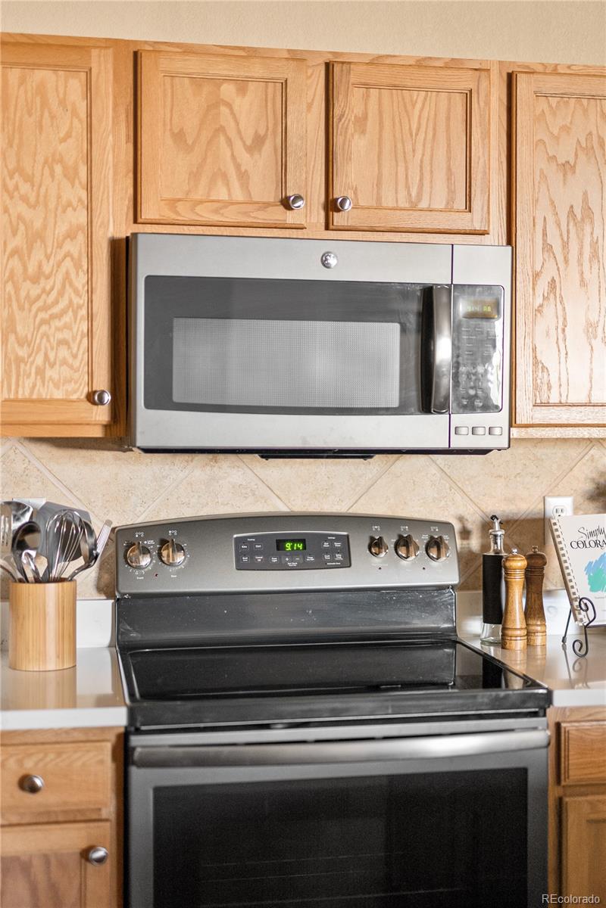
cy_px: 454
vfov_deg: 39.6
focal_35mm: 50
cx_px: 303
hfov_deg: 27.0
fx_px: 1262
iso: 800
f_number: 1.4
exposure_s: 1/60
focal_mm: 50
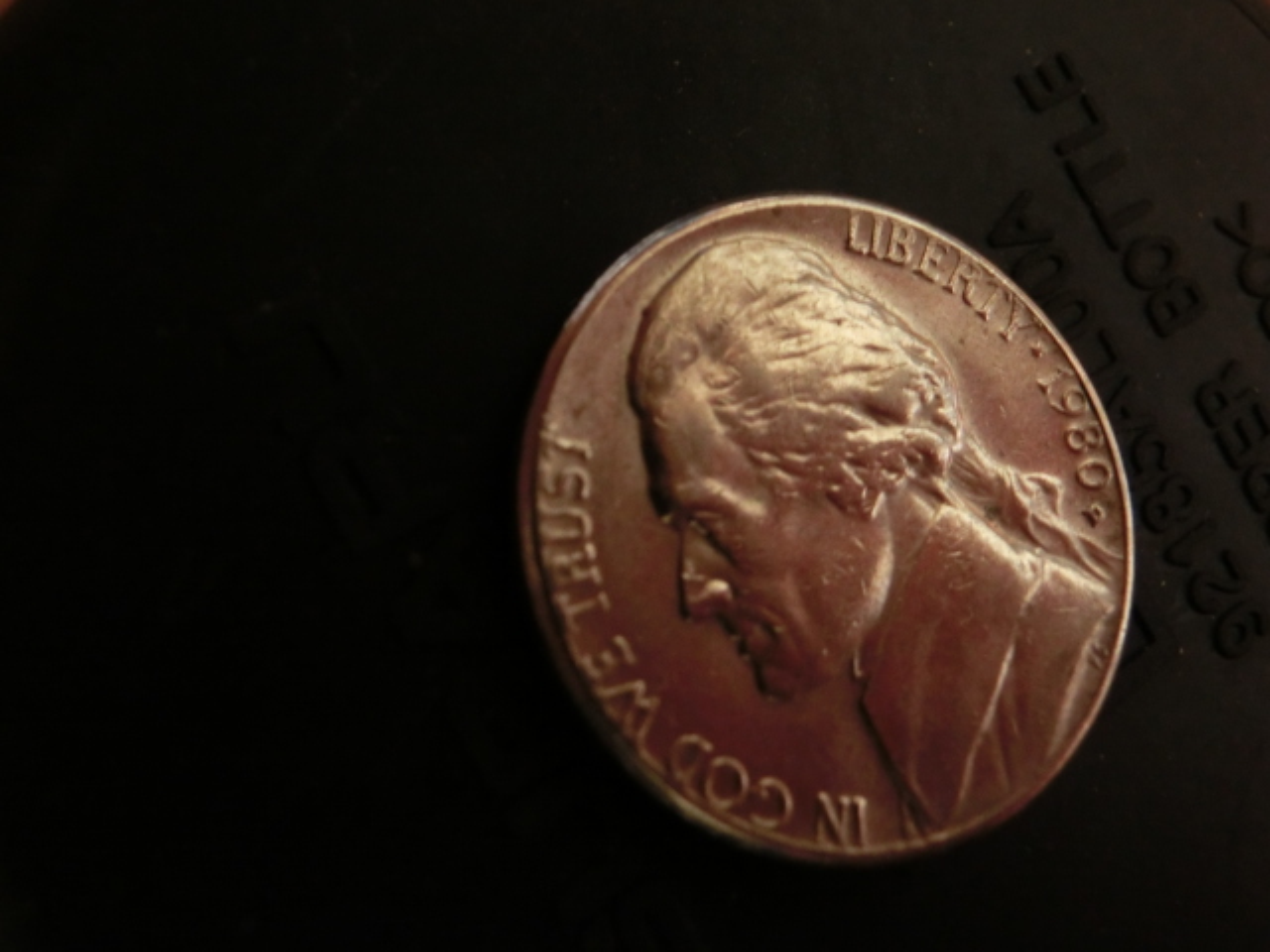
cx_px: 635
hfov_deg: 55.4
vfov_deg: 42.9
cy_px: 476
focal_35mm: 33
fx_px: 1211
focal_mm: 5.93
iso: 800
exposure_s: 1/10
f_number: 3.7
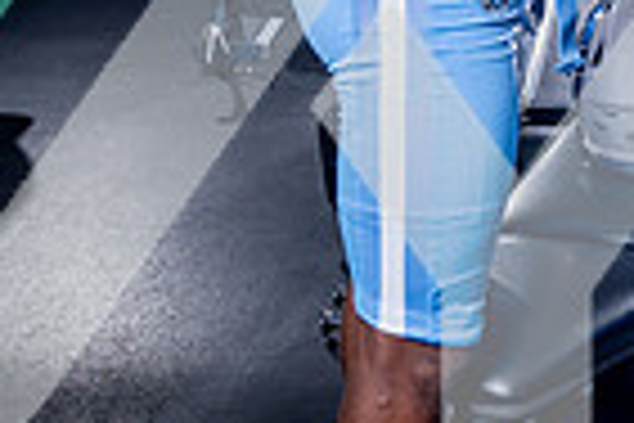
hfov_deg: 22.2
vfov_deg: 14.1
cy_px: -331
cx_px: 719
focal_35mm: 86
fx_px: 1514
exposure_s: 1/250
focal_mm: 20
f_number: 4
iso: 100
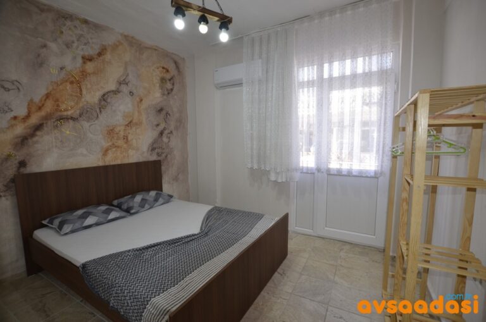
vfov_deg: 77.1
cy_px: 161
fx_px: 202
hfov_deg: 100.5
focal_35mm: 15
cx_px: 243
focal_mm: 10
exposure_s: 1/125
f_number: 3.5
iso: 250
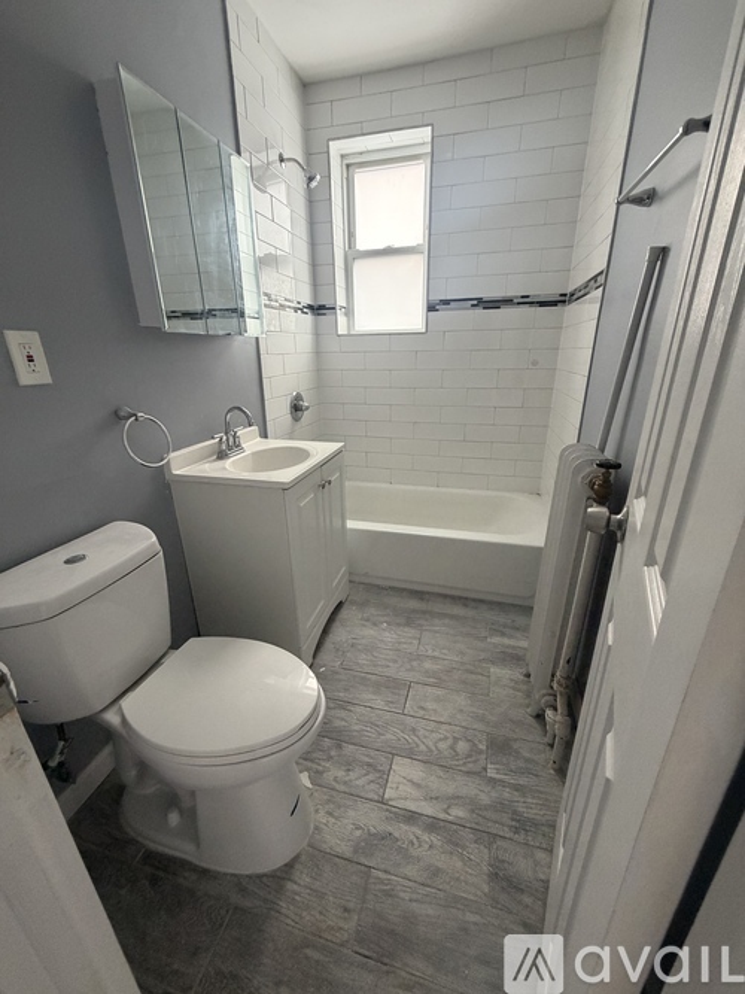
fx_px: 402
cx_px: 372
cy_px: 497
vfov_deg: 102.1
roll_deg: +2.5
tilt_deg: -19.5
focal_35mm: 14
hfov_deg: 85.7
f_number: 2.2
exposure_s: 1/61
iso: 320
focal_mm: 2.22
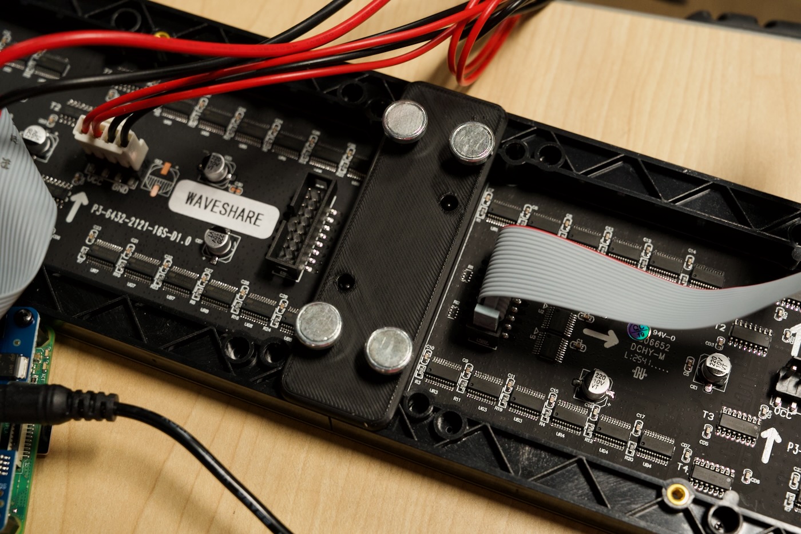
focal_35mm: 54
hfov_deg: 36.9
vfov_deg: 25.1
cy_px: 267
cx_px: 400
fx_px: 1202
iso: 3200
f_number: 7.1
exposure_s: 1/60
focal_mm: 54
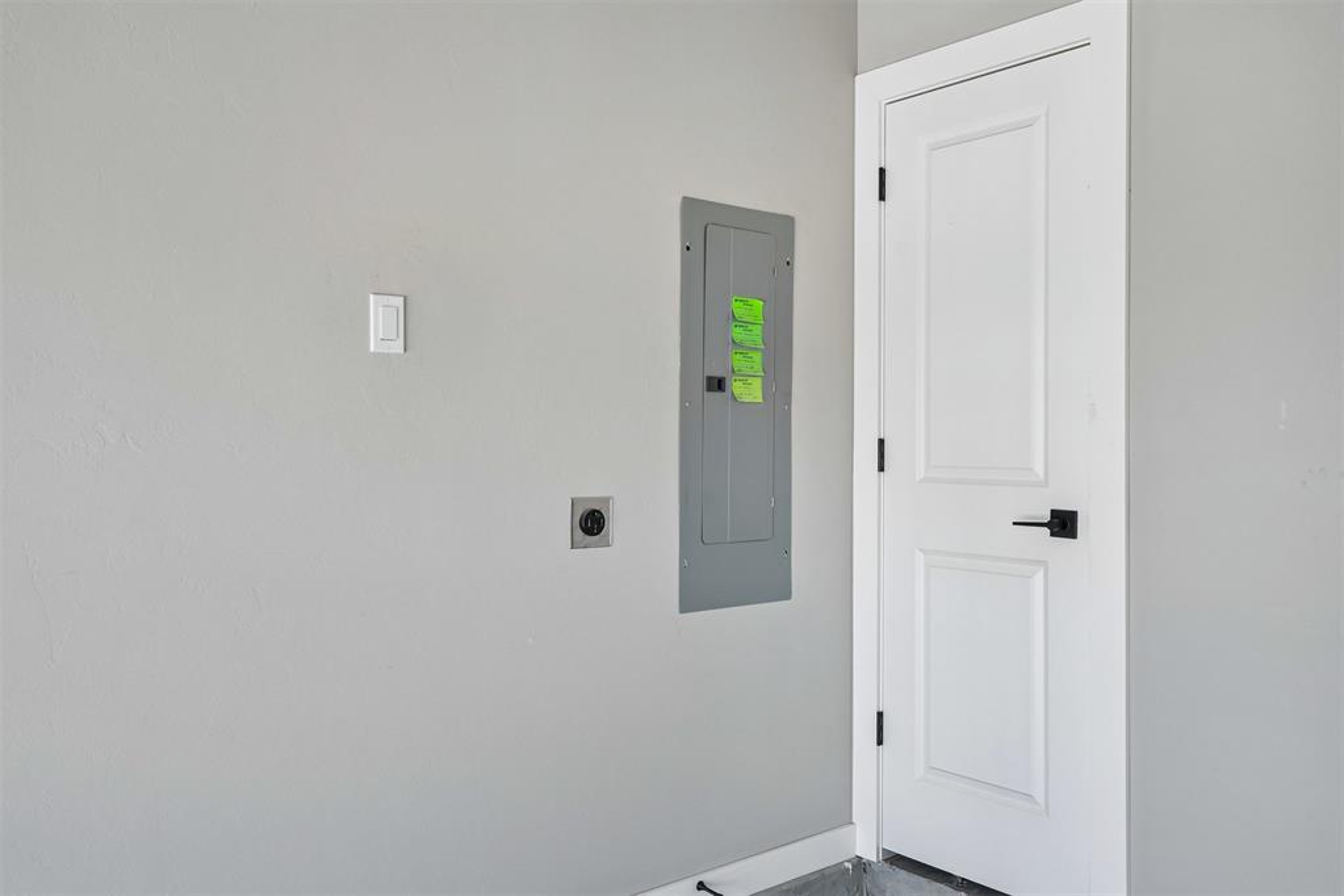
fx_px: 1083
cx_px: 672
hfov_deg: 63.7
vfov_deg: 45.0
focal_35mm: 29
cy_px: 448
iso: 200
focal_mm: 29
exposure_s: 1/500
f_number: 8
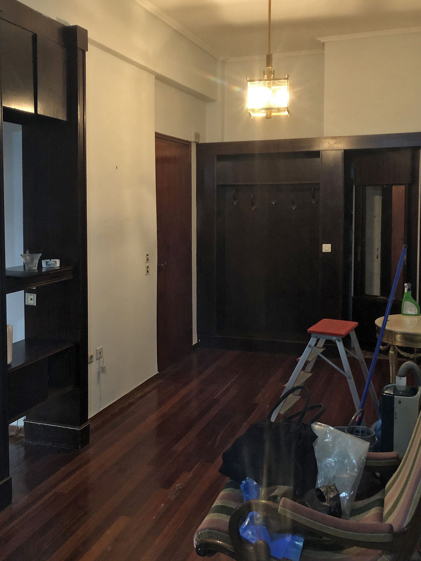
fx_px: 551
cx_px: 186
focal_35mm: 34
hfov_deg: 41.7
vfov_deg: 53.7
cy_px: 330
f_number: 1.8
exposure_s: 1/17
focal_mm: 3.99
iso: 80
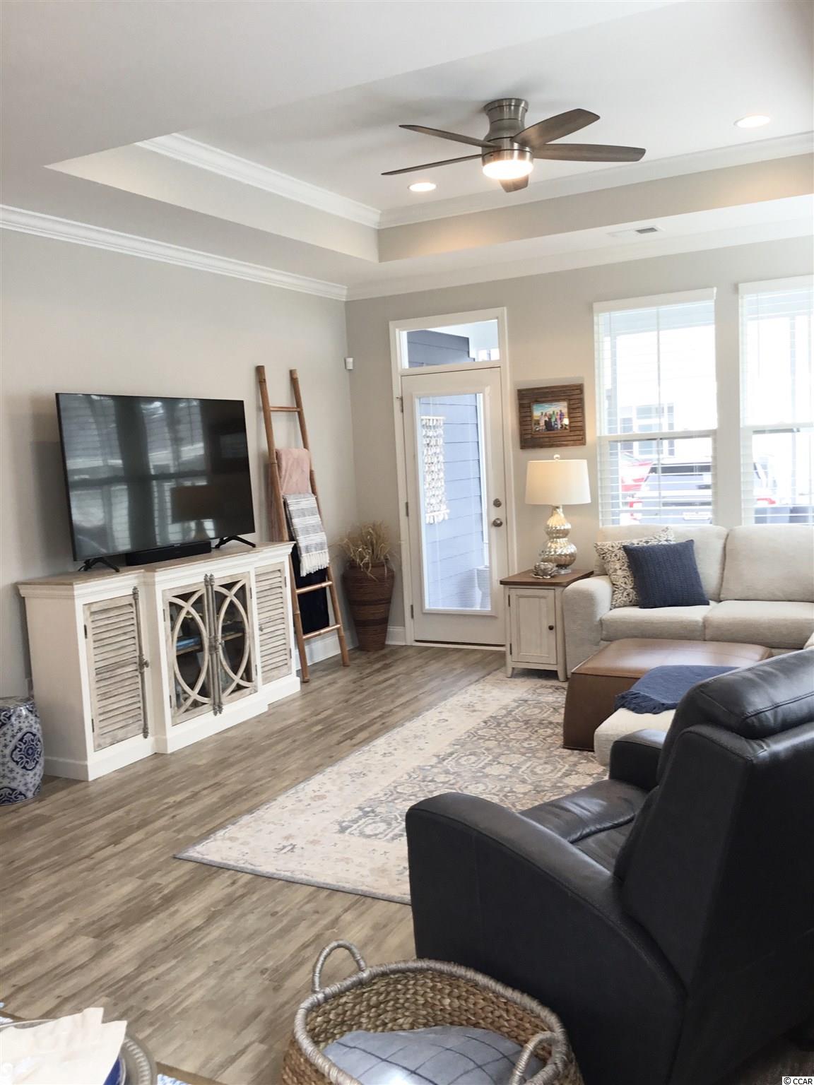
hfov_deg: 45.4
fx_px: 972
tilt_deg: -5.9
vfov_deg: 58.4
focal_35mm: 31
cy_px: 542
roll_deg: +3.4
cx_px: 407
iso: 32
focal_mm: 3.3
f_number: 2.4
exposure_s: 1/30
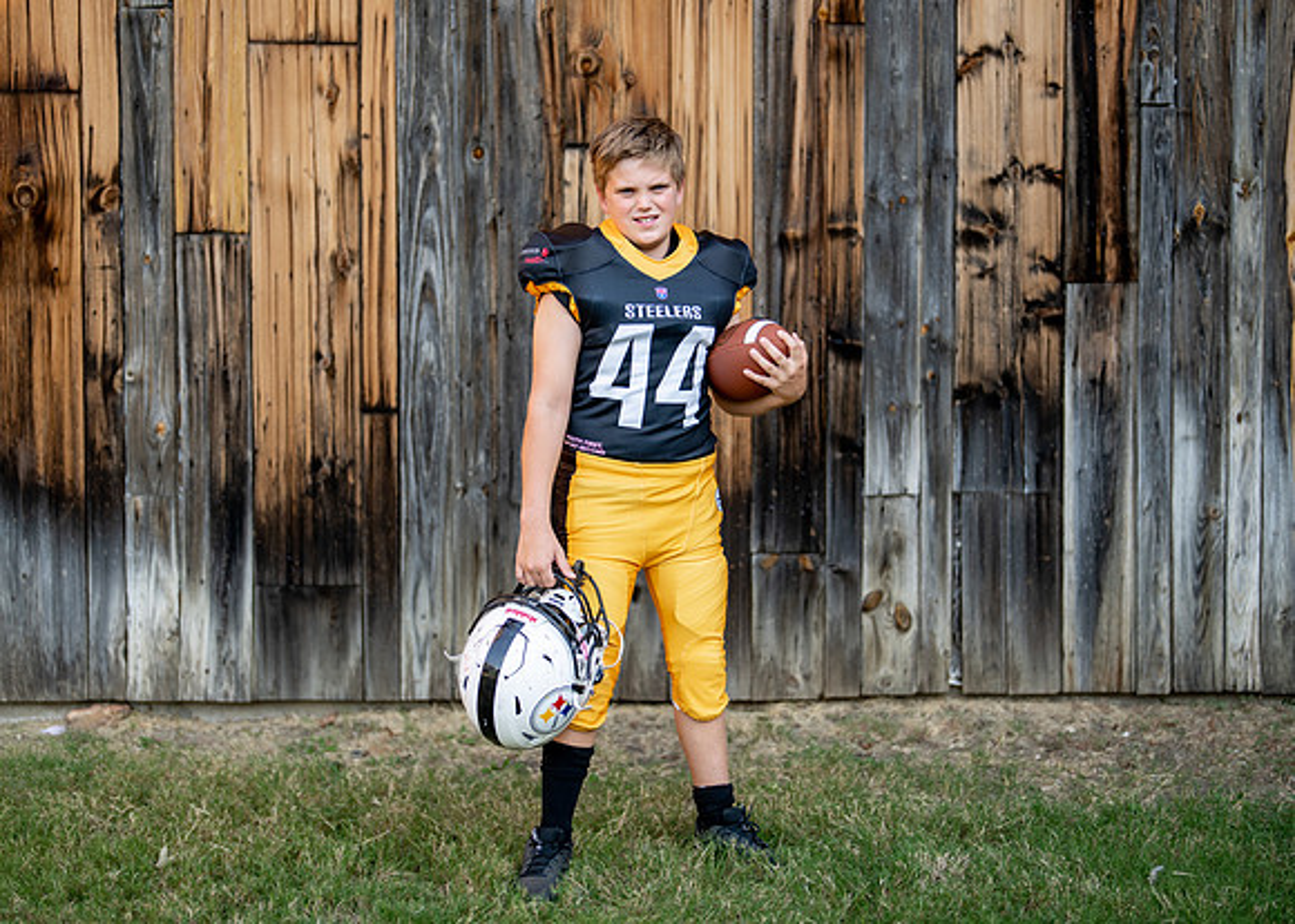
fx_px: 2090
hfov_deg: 34.4
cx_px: 687
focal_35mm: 57
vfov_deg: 24.9
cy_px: 468
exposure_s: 1/2000
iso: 100
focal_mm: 50
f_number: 1.2
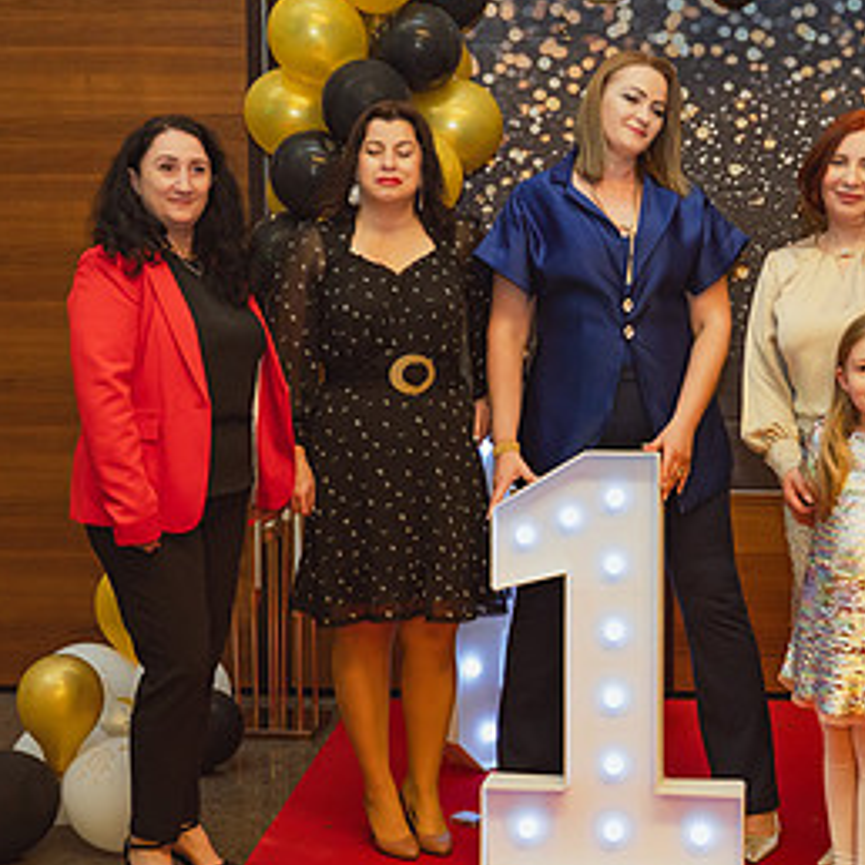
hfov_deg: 26.0
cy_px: 373
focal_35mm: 66
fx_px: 1866
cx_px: 563
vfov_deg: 26.1
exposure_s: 1/200
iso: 1600
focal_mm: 33
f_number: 3.2
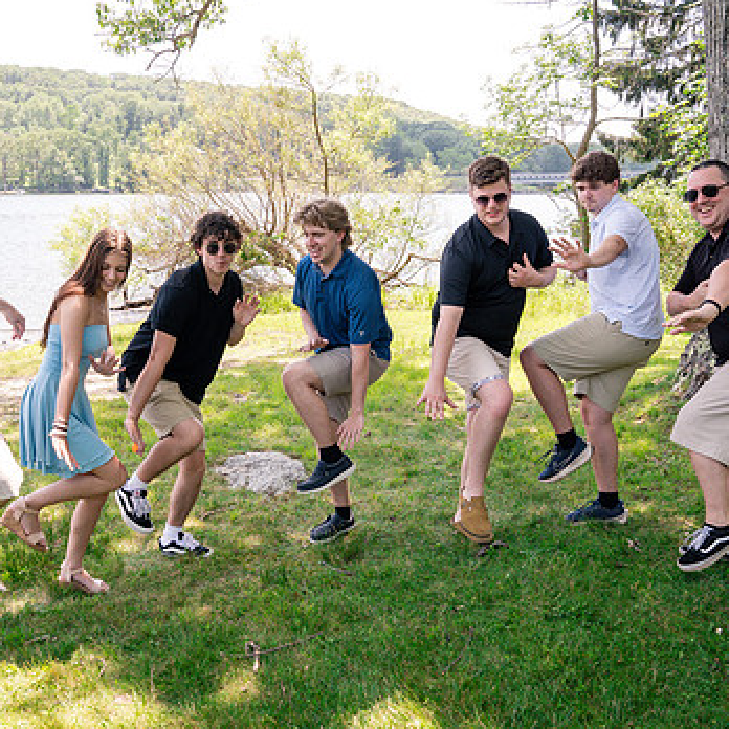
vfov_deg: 48.5
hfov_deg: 48.2
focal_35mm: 34
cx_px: 297
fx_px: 810
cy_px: 361
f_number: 7.1
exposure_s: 1/250
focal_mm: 24
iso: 640
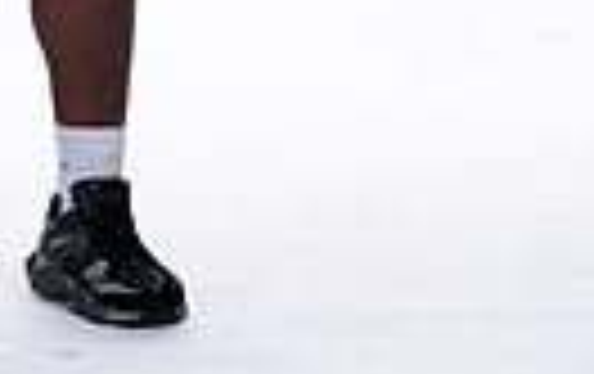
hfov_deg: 5.5
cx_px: 130
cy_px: -631
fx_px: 6178
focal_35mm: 381
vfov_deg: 3.4
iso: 400
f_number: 6.3
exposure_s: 1/250
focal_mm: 110
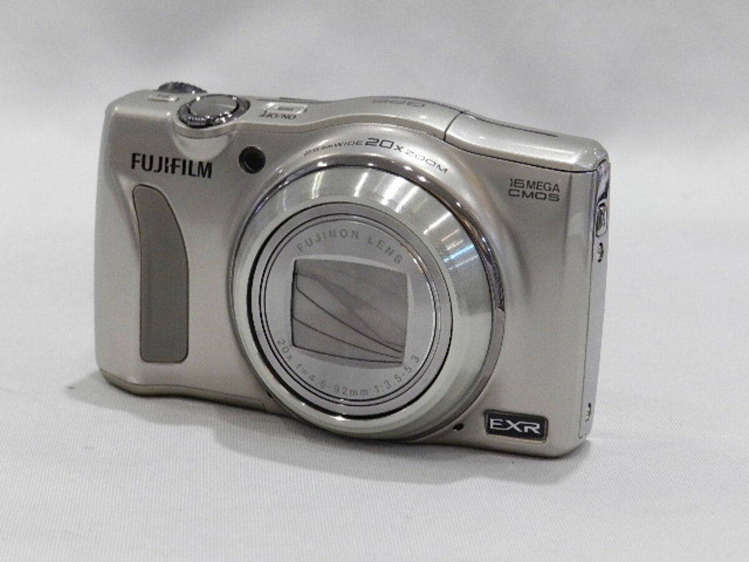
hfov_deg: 23.3
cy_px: 281
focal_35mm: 84
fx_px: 1818
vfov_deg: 17.6
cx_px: 374
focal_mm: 14.9
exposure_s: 1/80
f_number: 4.4
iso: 800
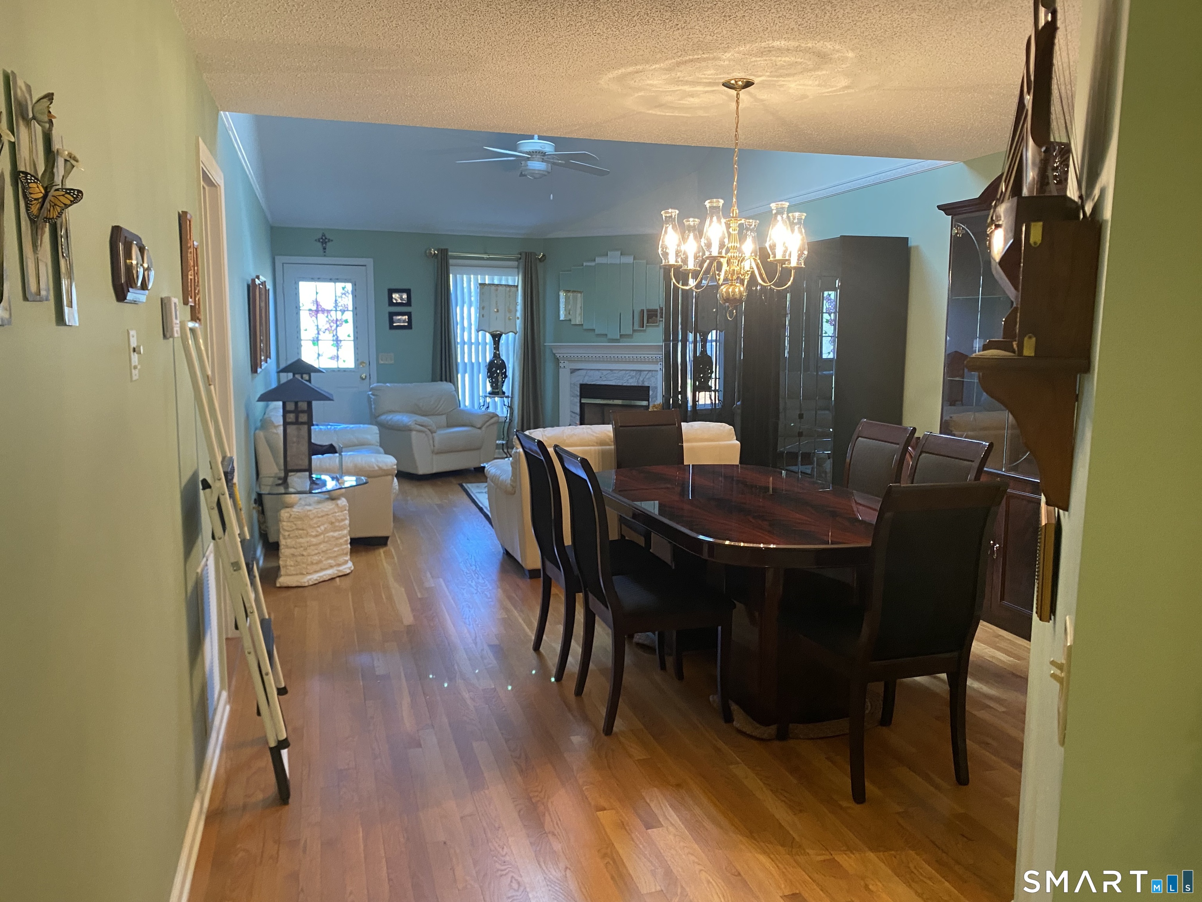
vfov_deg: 53.1
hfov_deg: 67.3
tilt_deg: -8.4
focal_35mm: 26
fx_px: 903
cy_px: 451
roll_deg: -0.7
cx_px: 601
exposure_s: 1/60
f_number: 1.8
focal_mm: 4.25
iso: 250
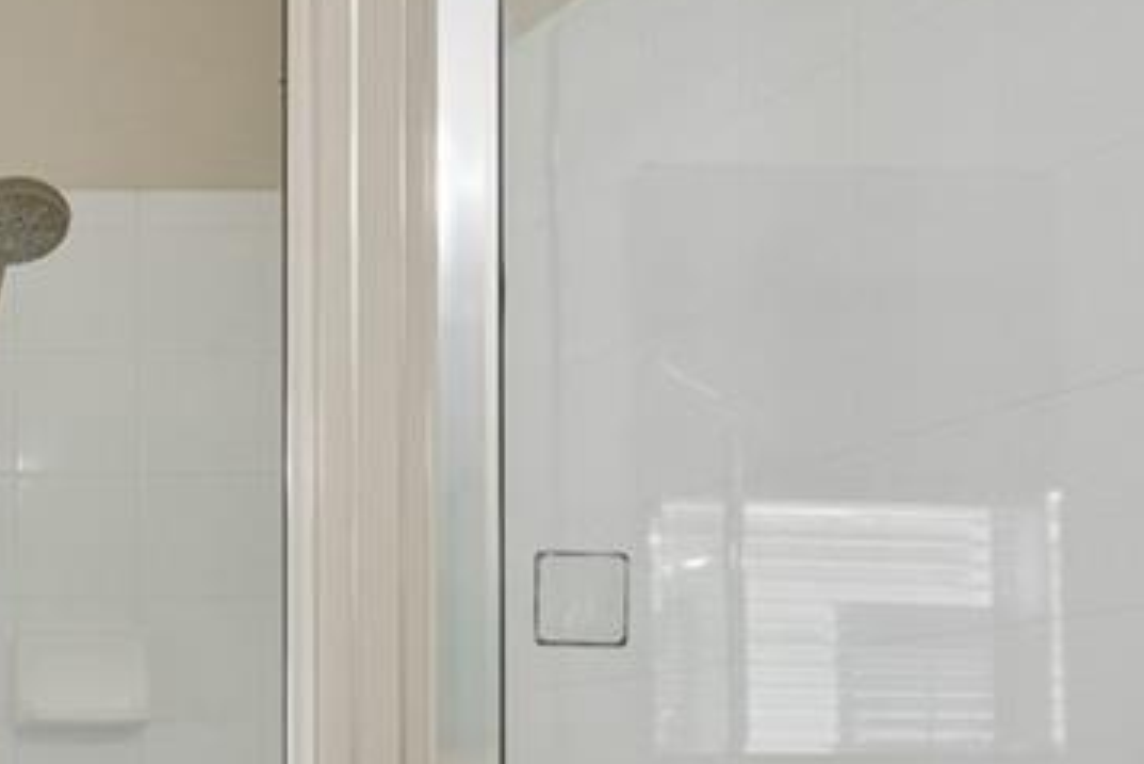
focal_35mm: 67
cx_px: -540
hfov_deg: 24.1
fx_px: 2130
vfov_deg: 19.5
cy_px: 841
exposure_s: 1/40
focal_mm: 10
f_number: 7.1
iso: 100
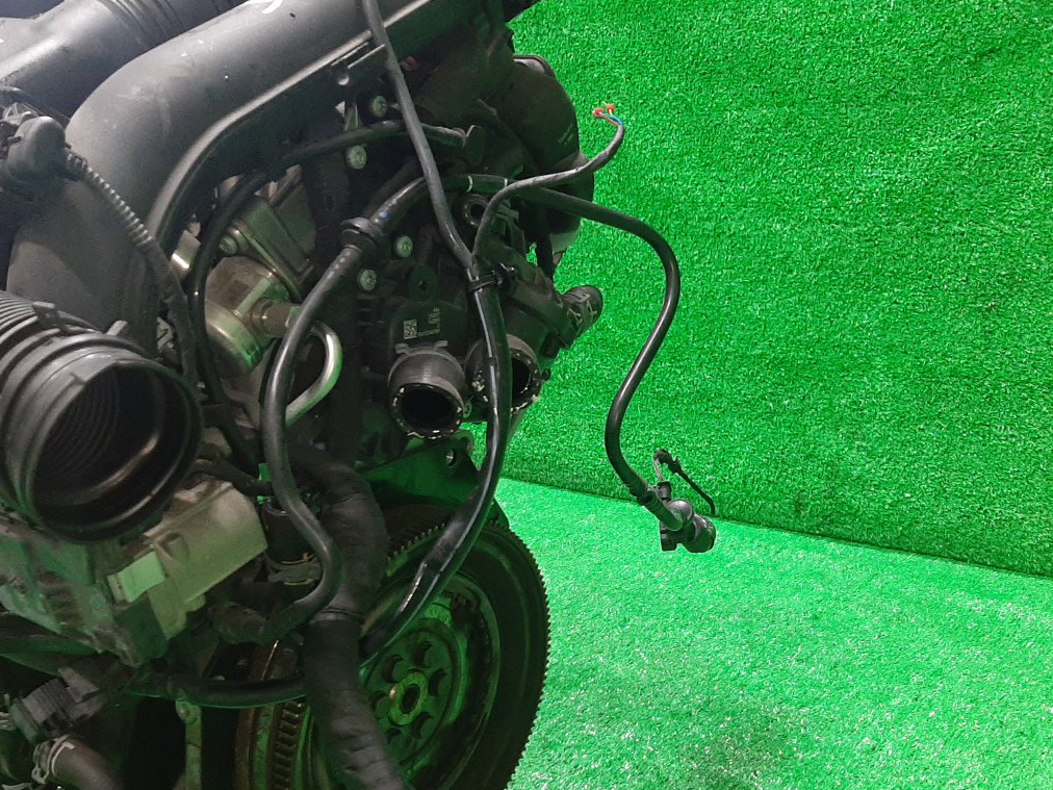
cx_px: 572
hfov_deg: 50.1
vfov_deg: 38.1
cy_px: 541
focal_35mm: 37
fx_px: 1126
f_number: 1.7
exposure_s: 1/50
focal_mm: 3.93
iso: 228
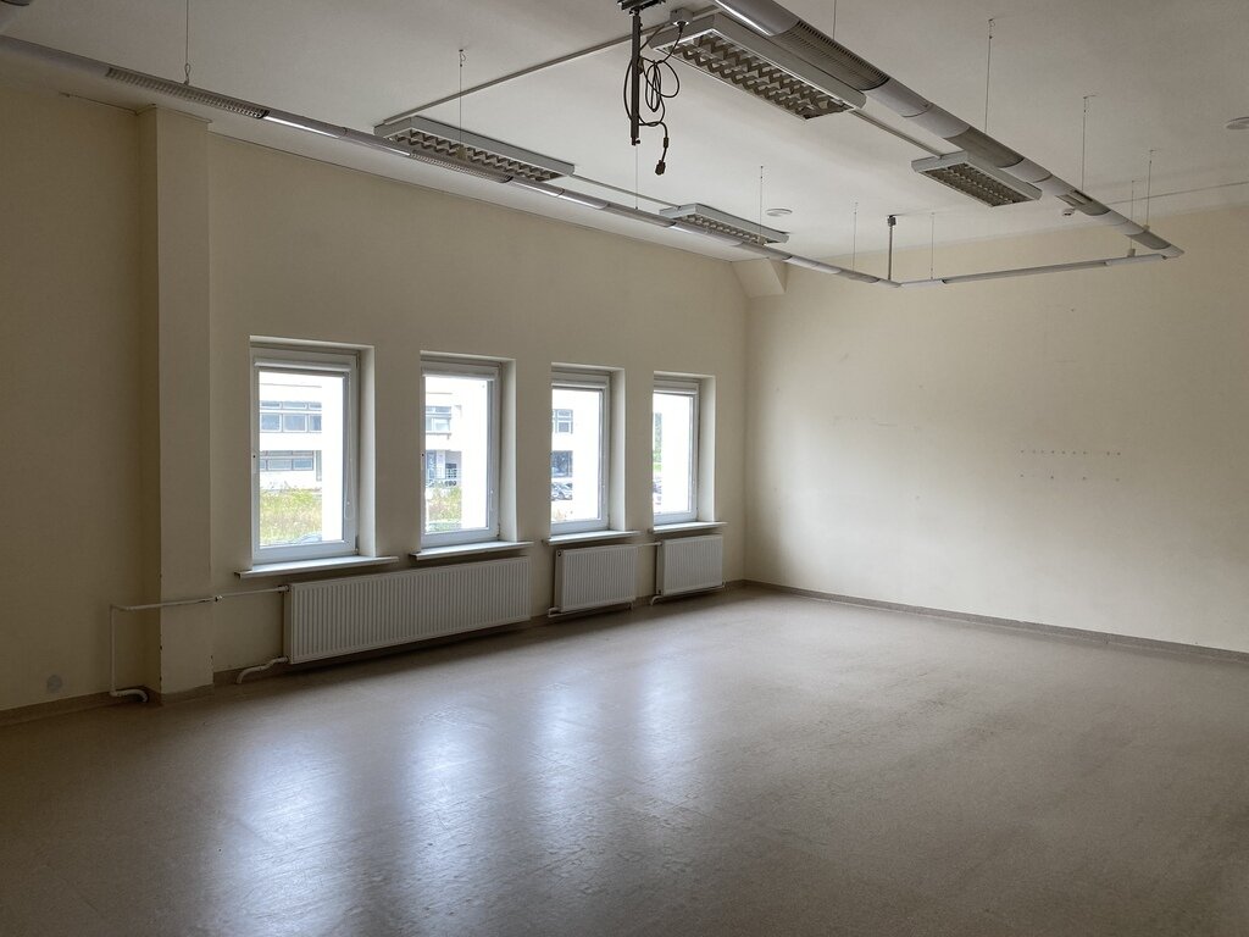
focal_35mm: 26
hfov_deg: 67.3
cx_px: 624
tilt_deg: -3.0
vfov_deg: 53.1
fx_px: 938
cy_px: 468
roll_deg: -0.9
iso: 64
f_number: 1.8
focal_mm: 4.25
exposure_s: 1/100
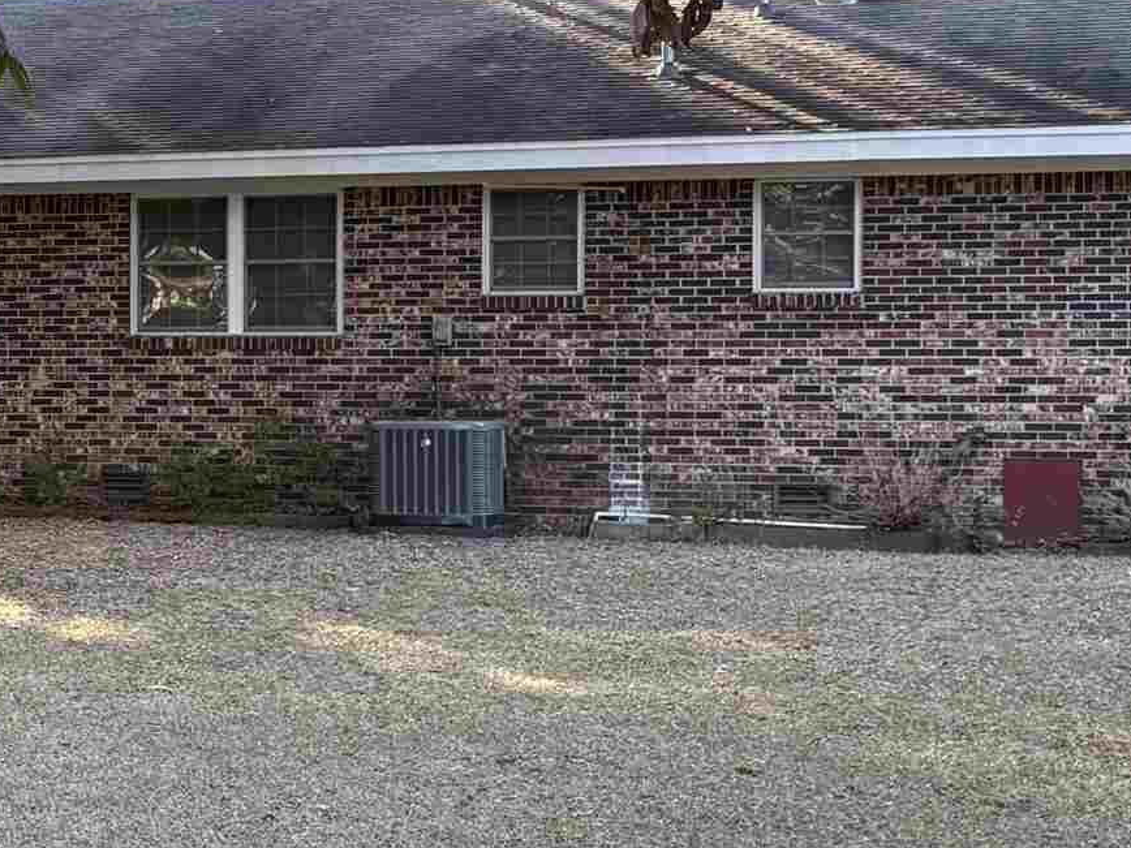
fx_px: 3006
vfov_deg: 16.1
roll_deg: +0.4
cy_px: 339
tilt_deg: +0.3
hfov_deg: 20.1
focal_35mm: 92
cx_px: -184
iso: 125
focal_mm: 5.96
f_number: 1.6
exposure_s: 1/172
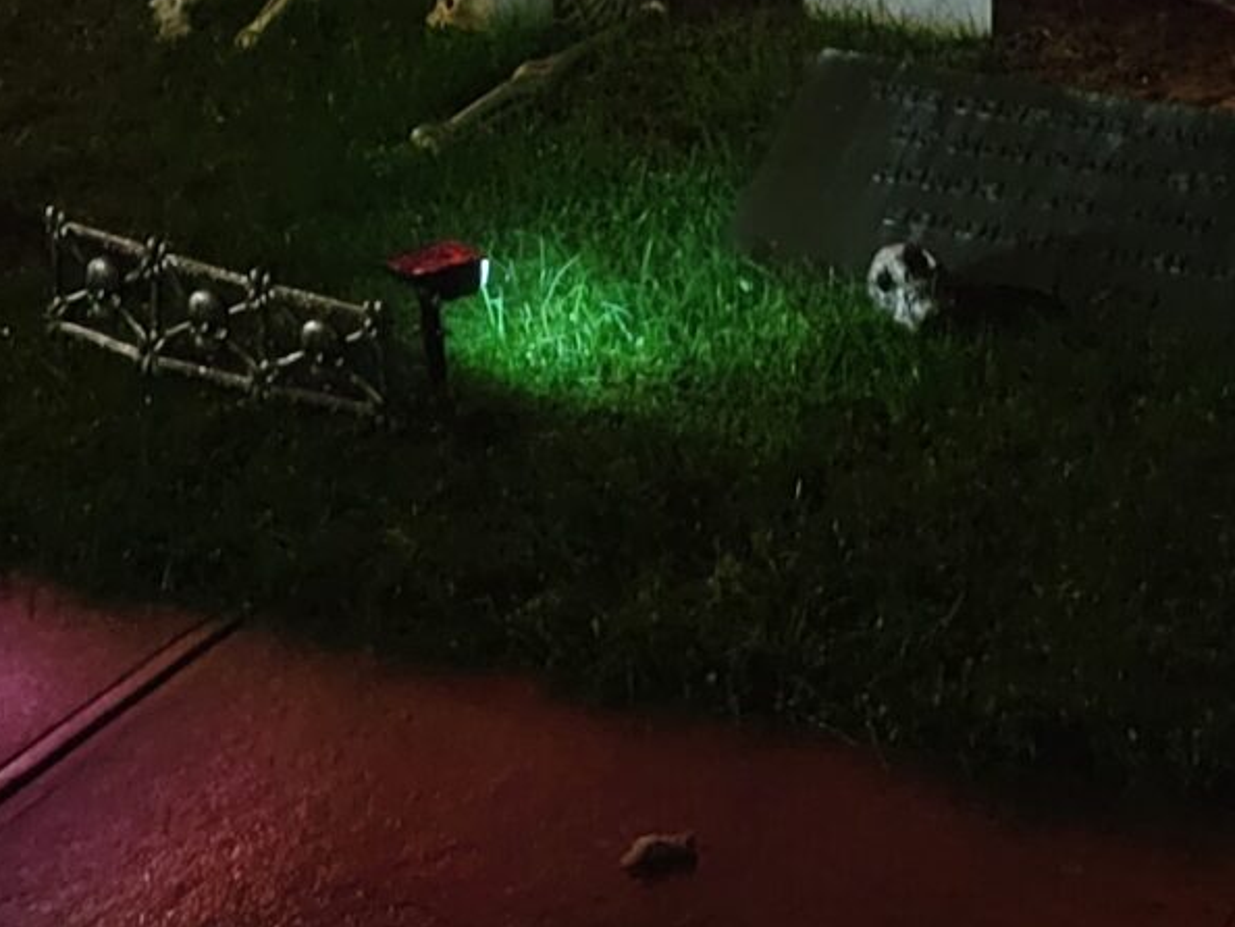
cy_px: -765
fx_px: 3997
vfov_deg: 12.1
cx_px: 453
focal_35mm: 112
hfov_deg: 17.5
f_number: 1.8
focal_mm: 5.4
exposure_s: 1/24
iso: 800
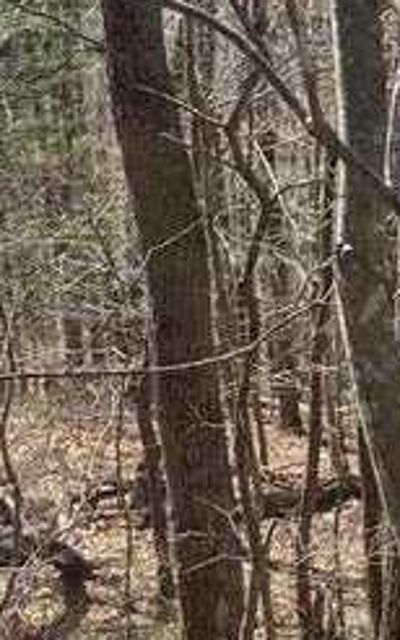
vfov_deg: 11.7
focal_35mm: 179
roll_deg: +4.3
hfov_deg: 7.3
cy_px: 403
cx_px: 540
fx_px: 3118
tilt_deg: -17.0
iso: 32
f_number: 1.8
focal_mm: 4.25
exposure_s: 1/1124
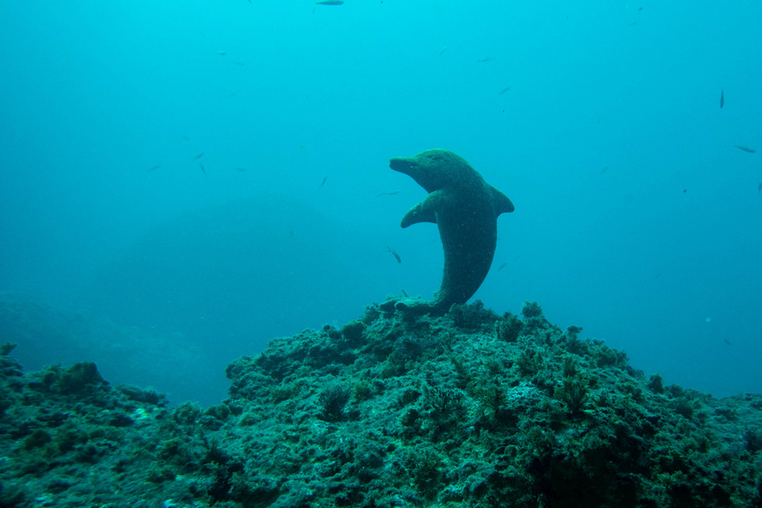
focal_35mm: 32
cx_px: 471
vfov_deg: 40.9
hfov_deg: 57.8
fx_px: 681
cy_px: 275
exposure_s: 1/100
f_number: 2
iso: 100
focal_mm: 4.5
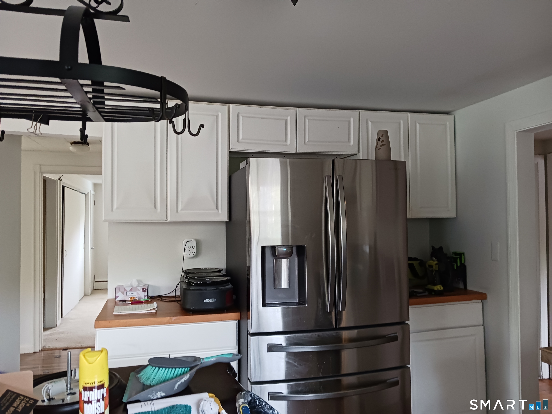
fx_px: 431
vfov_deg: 51.4
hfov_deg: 65.3
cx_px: 276
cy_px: 207
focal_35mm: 27
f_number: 1.8
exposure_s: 1/20
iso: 400
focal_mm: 4
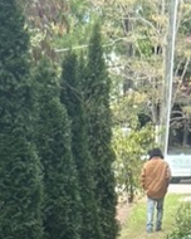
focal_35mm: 137
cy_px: 600
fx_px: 968
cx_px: 60
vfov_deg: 11.3
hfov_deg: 11.3
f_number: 1.5
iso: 50
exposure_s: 1/121
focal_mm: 5.7
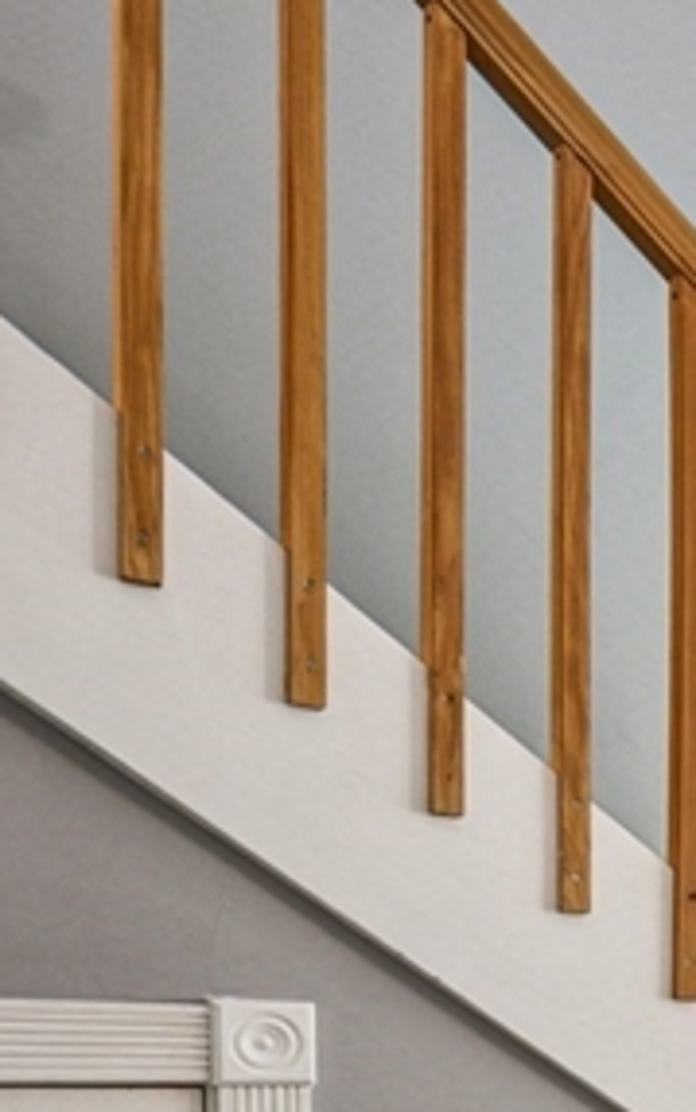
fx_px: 1546
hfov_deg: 16.1
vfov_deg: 34.2
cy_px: 1227
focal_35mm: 51
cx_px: 1551
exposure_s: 1/5
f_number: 8
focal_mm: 14
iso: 1250
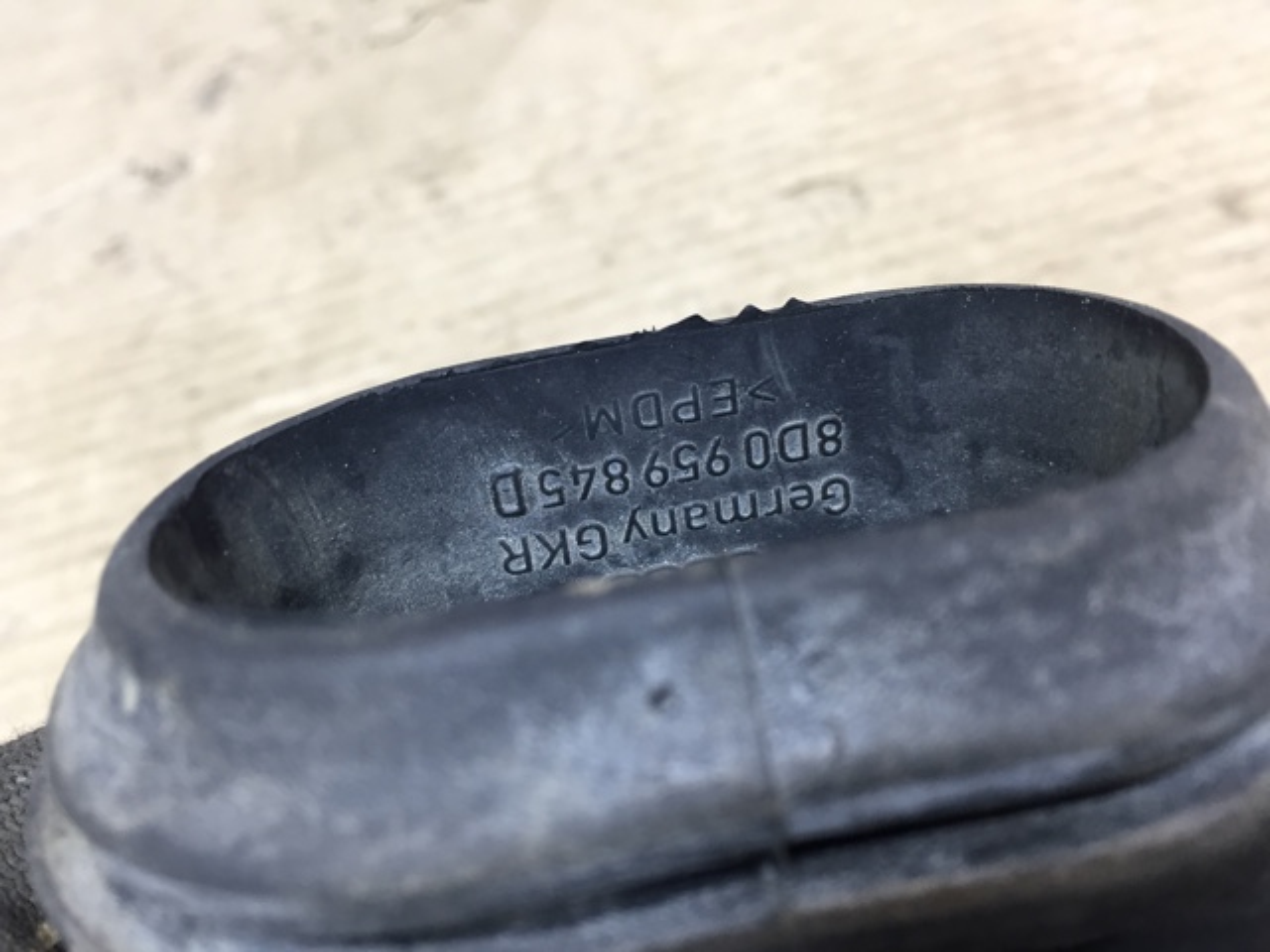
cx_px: 635
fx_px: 1064
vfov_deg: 48.2
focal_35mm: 29
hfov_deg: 61.7
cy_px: 476
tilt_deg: -50.1
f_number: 2.2
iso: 125
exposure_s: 1/33
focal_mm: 4.15
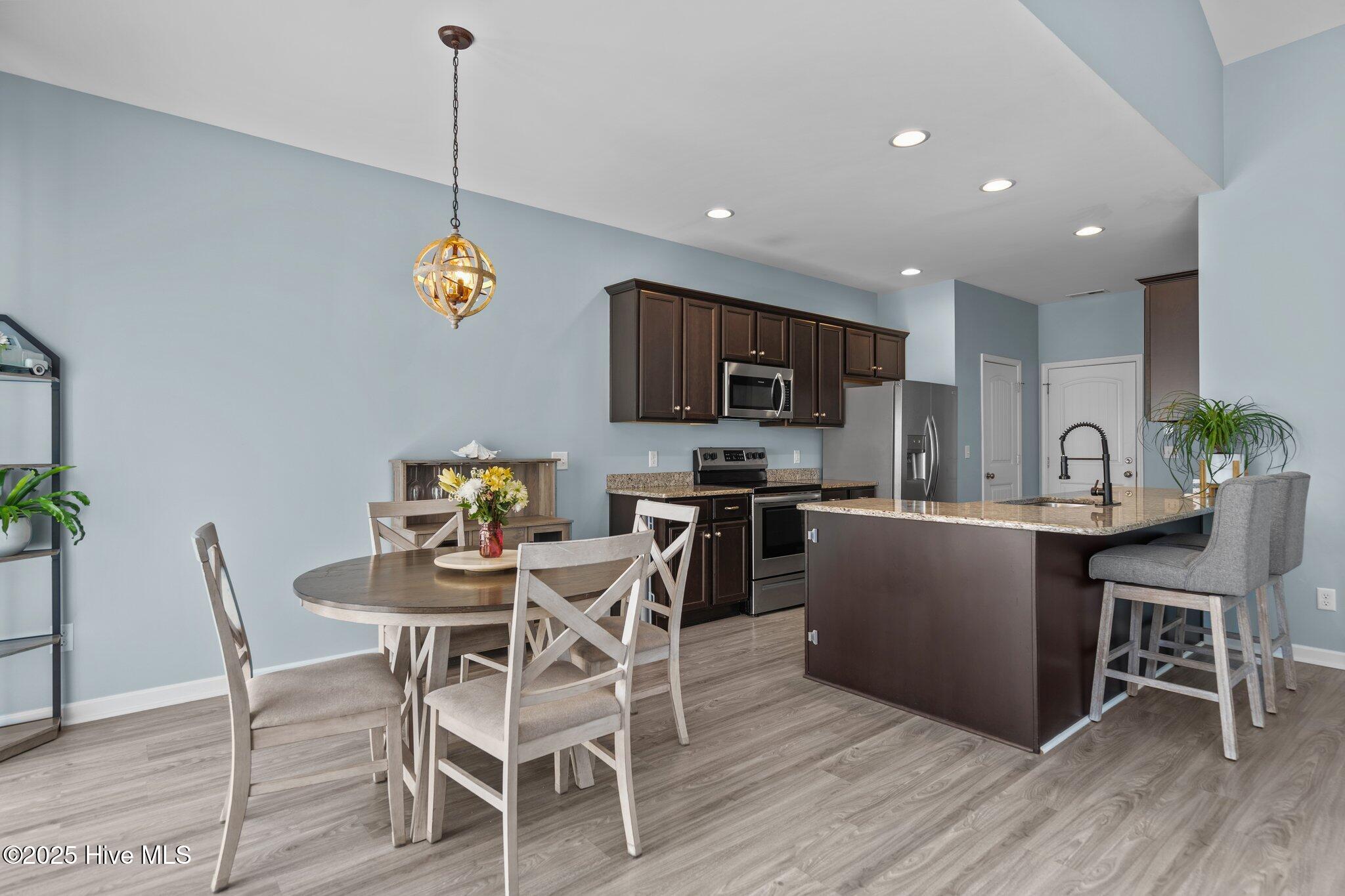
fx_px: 635
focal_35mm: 17
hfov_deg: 93.3
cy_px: 448
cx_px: 672
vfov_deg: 70.4
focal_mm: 17
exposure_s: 1/8
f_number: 4
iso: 320
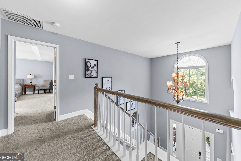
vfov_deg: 90.1
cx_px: 120
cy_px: 80
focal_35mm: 12
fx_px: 80
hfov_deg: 112.6
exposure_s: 1/2
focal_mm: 12
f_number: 11
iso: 200
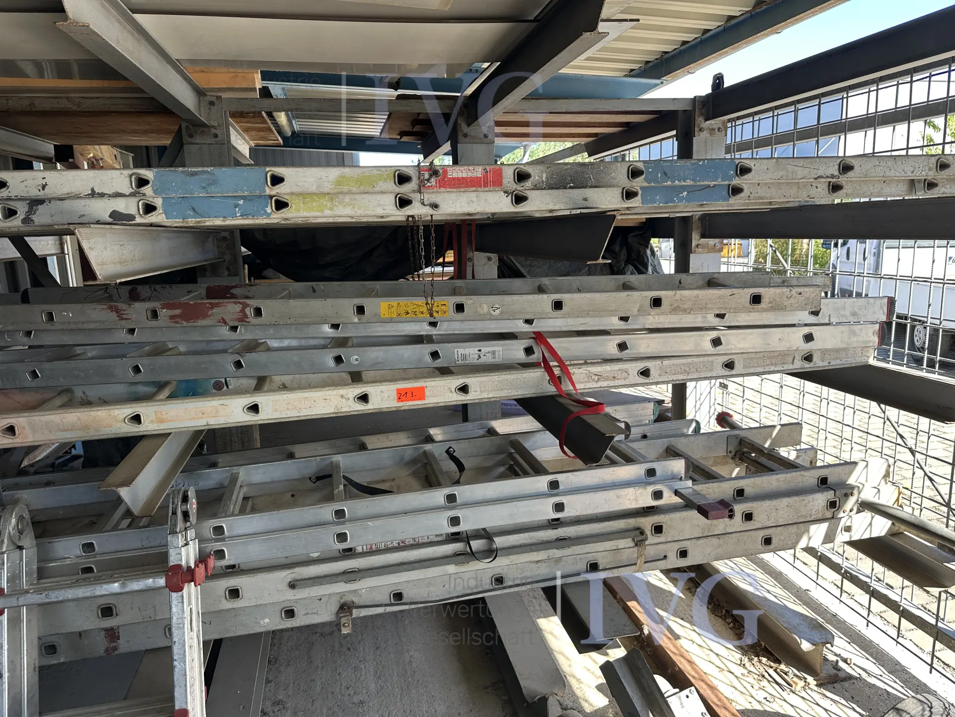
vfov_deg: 56.8
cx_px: 478
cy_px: 358
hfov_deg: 71.6
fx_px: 662
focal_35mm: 24
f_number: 1.78
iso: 64
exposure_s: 1/220
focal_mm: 6.86
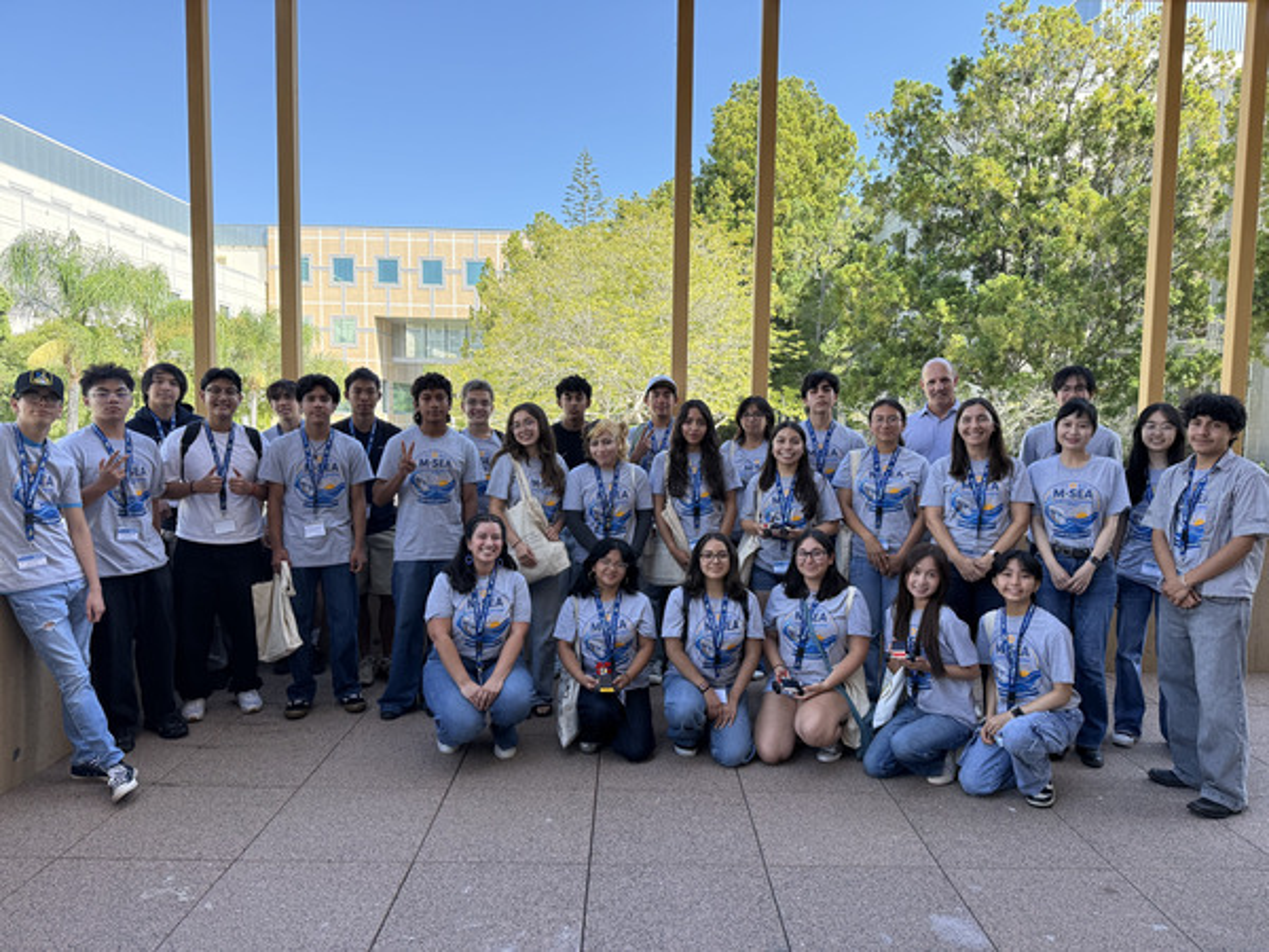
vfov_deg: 56.8
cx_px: 634
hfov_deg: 71.6
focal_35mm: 24
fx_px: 880
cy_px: 476
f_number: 1.78
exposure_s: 1/943
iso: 100
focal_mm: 6.76
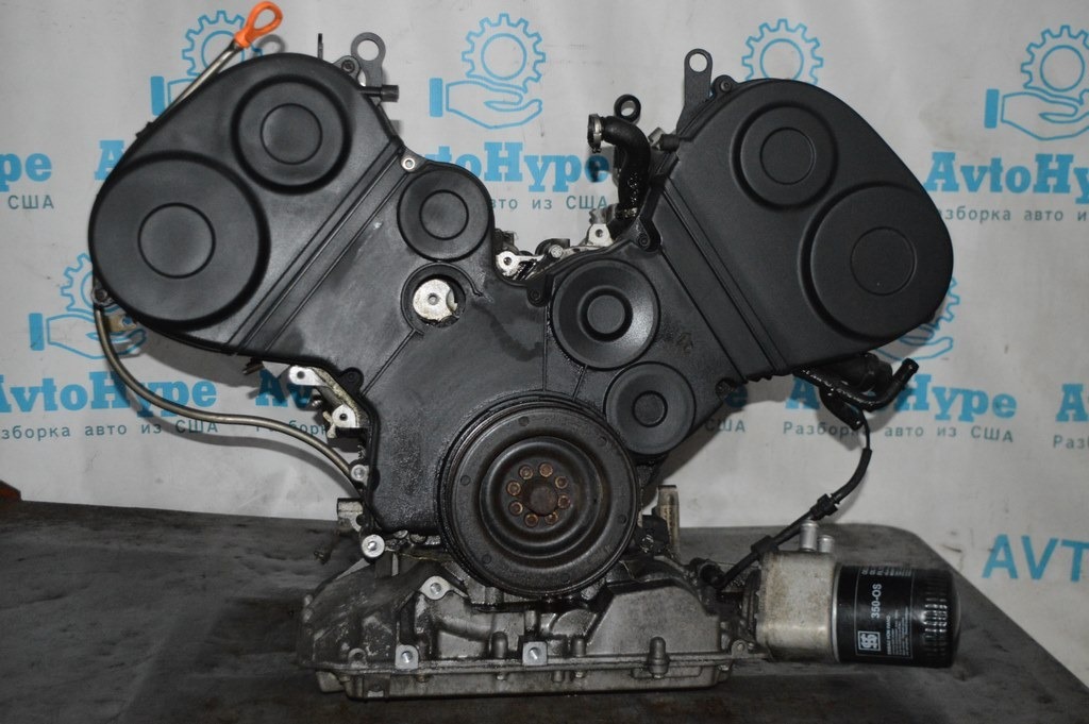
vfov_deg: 29.8
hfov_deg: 43.6
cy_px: 362
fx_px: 1360
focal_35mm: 45
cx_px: 544
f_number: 4.2
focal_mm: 30
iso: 3200
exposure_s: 1/60
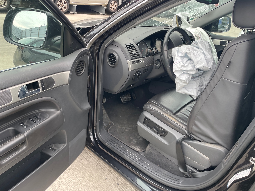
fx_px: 192
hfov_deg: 67.3
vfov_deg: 53.1
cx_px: 128
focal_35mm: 26
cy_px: 96
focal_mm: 4.2
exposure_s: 1/121
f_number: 1.6
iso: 40
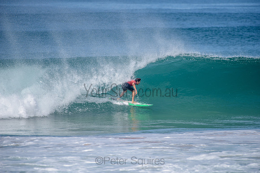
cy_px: 86
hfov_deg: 4.1
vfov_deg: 2.8
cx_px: 130
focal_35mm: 500
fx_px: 3612
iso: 160
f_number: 5.6
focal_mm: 500
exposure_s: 1/2000
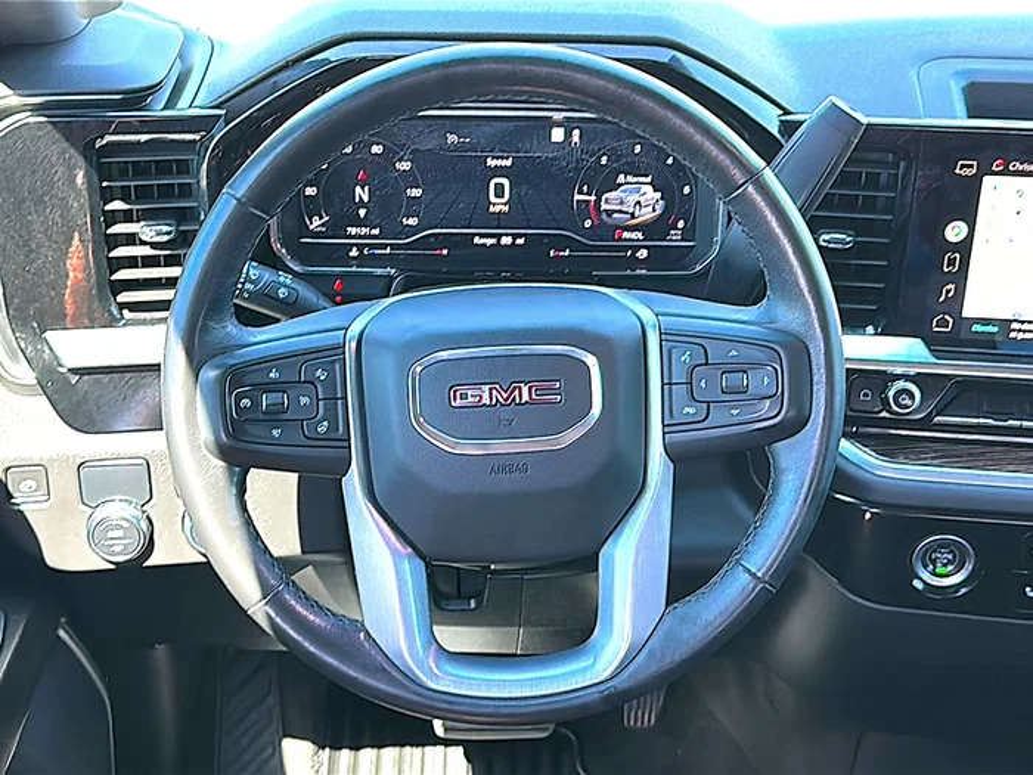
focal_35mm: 42
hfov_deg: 44.8
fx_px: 1253
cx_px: 516
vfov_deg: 34.3
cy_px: 388
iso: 125
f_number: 1.78
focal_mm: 6.86
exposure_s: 1/86
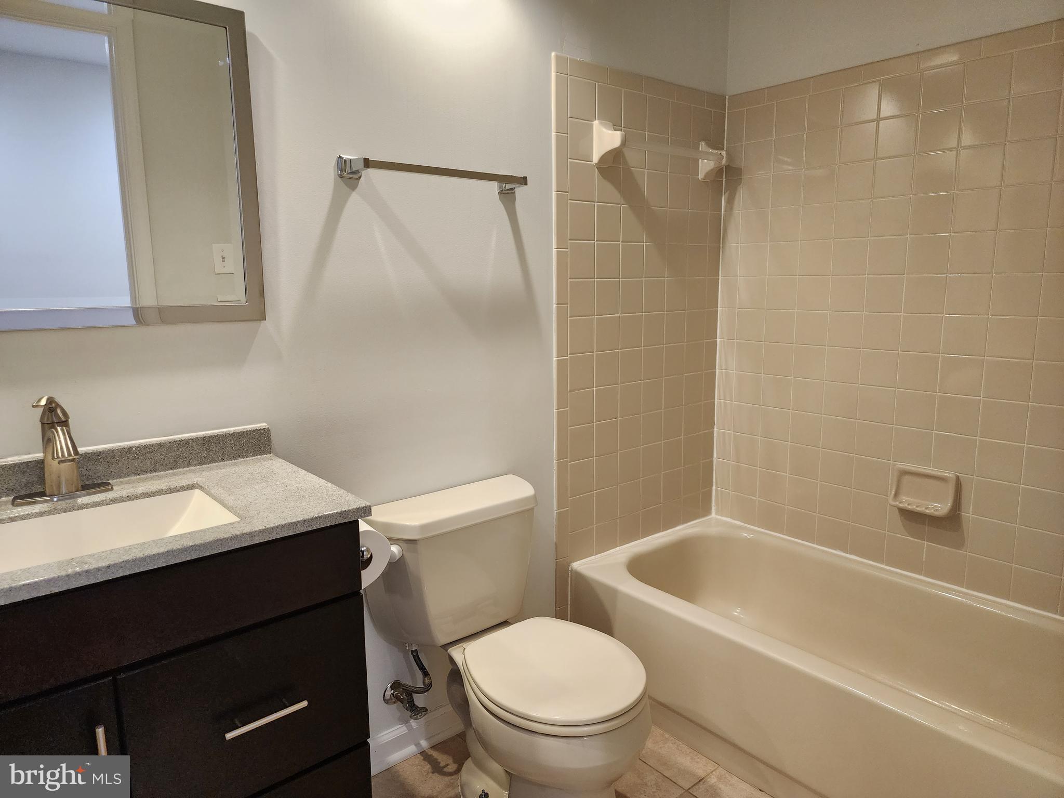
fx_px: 707
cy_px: 399
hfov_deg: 73.9
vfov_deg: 58.9
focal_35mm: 23
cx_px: 532
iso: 250
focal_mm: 6.4
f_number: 1.8
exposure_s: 1/120
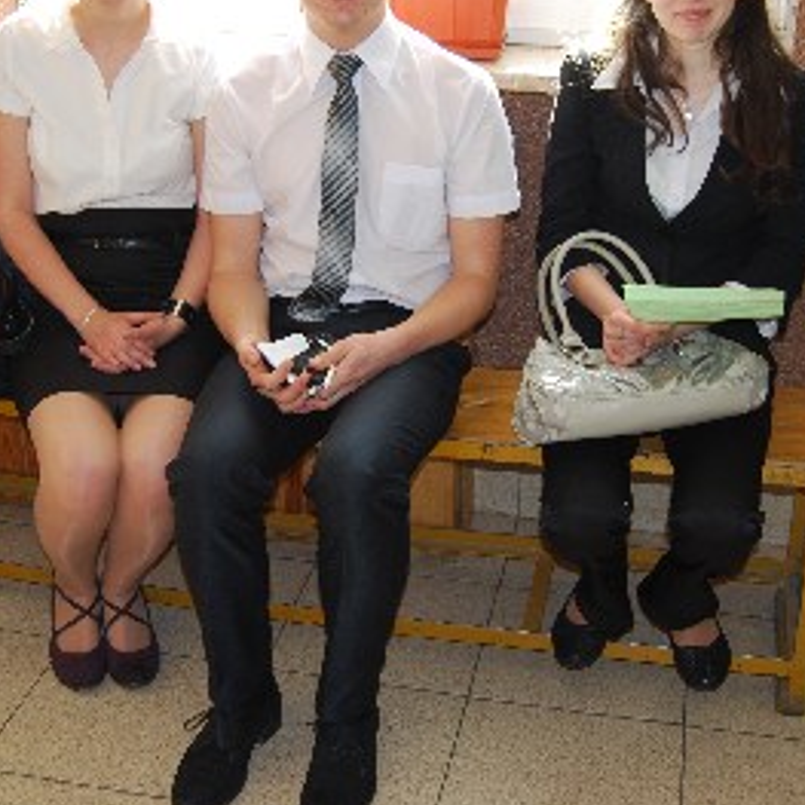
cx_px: 367
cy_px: 305
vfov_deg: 30.5
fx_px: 1468
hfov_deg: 30.6
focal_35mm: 56
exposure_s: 1/60
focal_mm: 23
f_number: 3.8
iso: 200
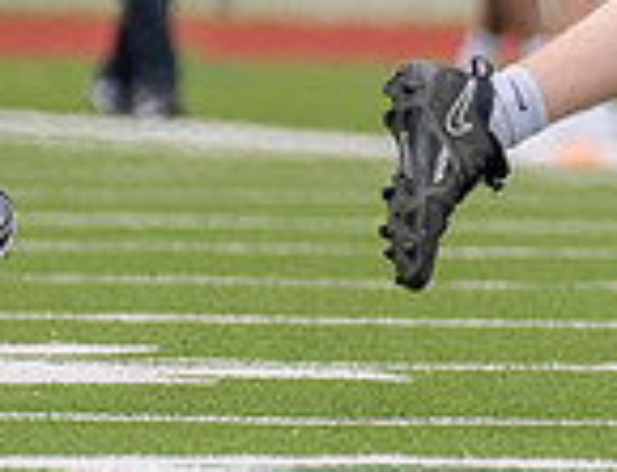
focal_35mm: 1844
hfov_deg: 1.1
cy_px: -121
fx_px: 33114
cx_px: 1042
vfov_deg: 0.8
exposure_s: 1/2500
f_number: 2.8
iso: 100
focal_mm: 200
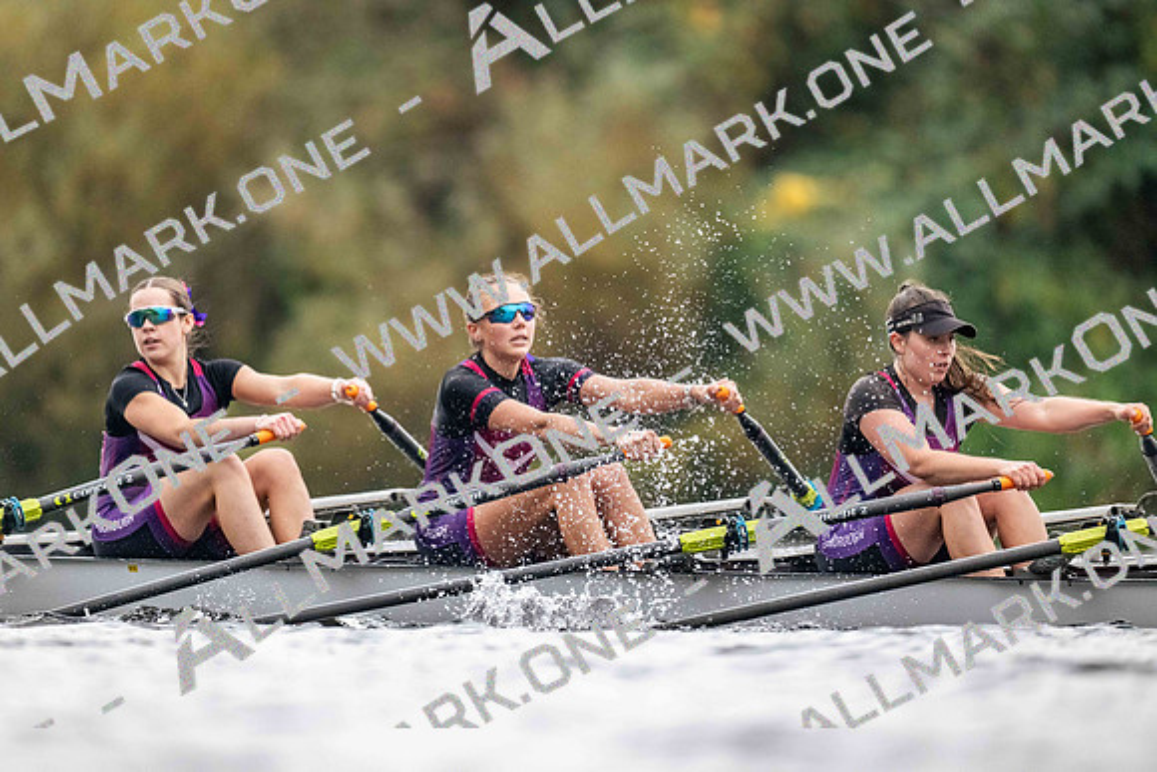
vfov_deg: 2.3
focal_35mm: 600
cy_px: 386
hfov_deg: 3.4
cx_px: 578
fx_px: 19287
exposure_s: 1/2500
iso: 4500
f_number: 4
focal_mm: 600
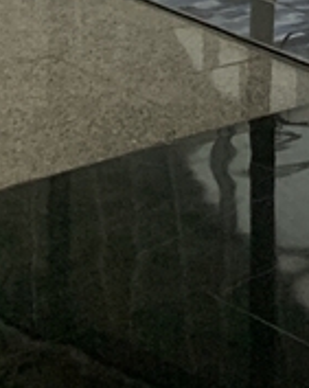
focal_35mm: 147
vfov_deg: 10.6
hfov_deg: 9.0
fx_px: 1685
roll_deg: -0.8
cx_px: 839
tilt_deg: +5.3
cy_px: -638
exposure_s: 1/60
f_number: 1.8
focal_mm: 4.25
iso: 125
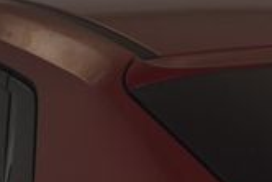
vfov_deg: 1.5
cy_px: 515
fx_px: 6707
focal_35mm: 887
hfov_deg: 2.3
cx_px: 259
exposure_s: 1/10
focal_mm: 82
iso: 100
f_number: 4.2
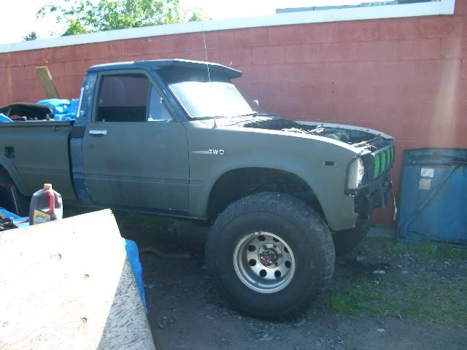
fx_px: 472
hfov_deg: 52.6
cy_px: 175
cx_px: 234
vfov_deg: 40.7
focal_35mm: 35
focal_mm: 5.8
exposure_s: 1/200
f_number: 2.6
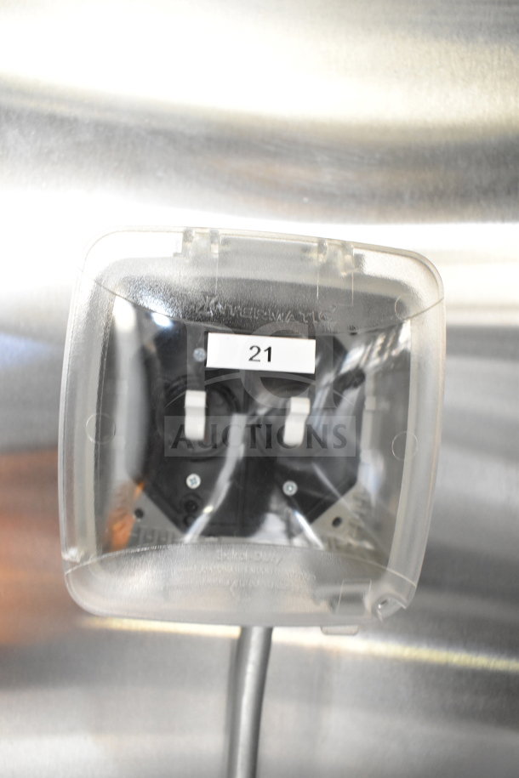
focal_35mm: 27
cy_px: 389
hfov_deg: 47.9
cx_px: 260
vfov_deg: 67.4
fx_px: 584
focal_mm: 18
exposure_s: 1/30
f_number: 3.5
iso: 2200
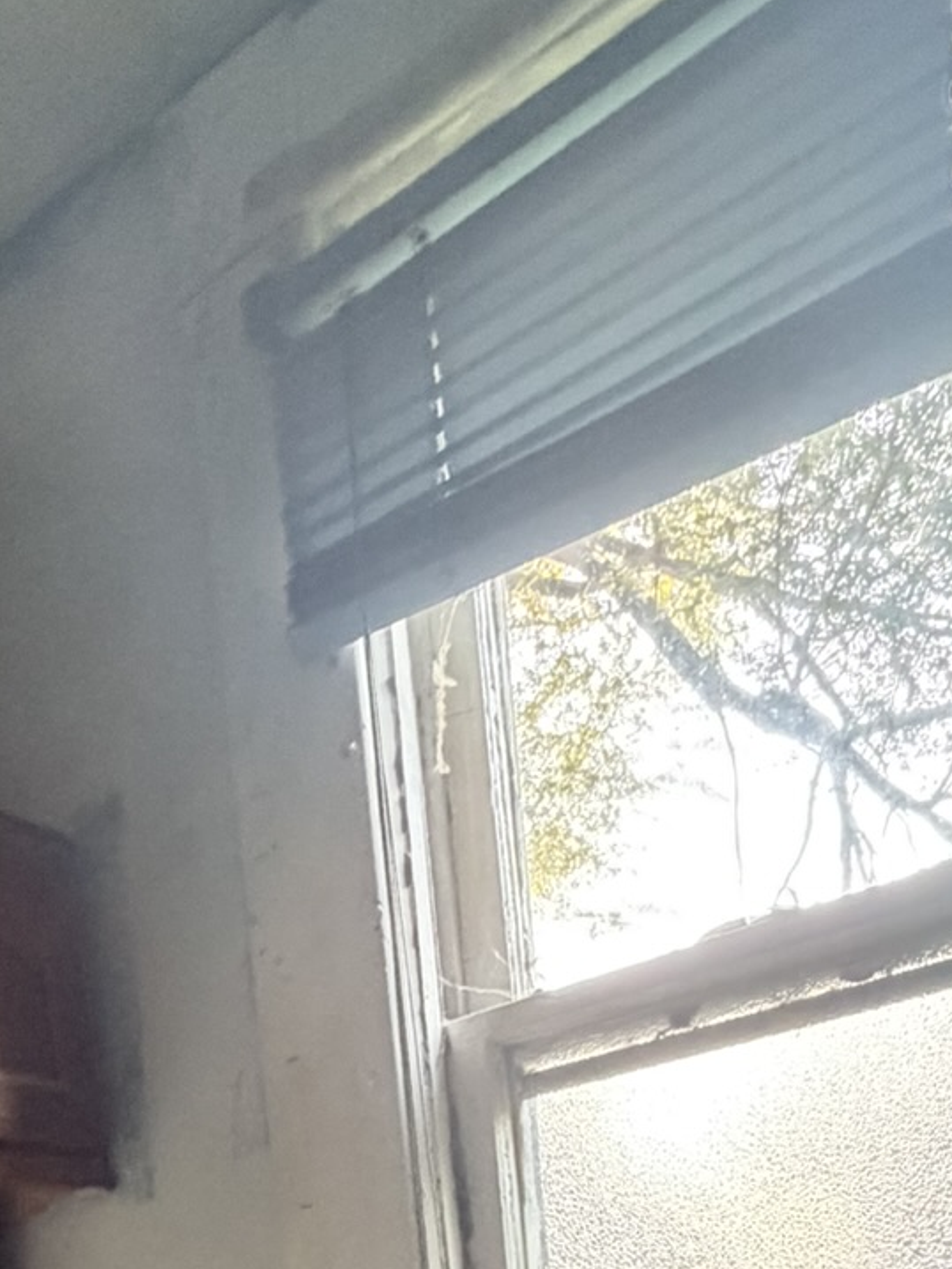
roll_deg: +5.5
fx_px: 1466
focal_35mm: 40
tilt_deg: -7.5
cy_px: 1637
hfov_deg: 35.0
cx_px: 212
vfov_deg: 34.1
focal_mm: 2.22
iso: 640
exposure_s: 1/60
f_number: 2.2
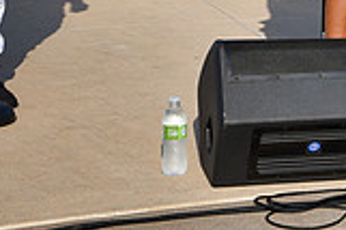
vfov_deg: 9.6
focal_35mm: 137
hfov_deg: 14.5
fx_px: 1315
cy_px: -167
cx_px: 404
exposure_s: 1/400
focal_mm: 38
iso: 200
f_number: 10
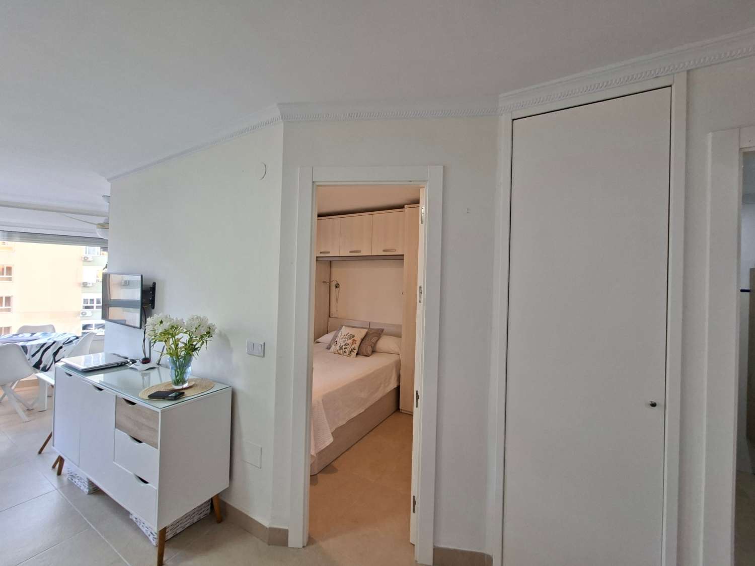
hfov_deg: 106.2
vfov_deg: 89.9
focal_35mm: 13
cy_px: 283
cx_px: 378
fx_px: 284
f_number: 2.2
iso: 50
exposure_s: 1/40
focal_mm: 1.74
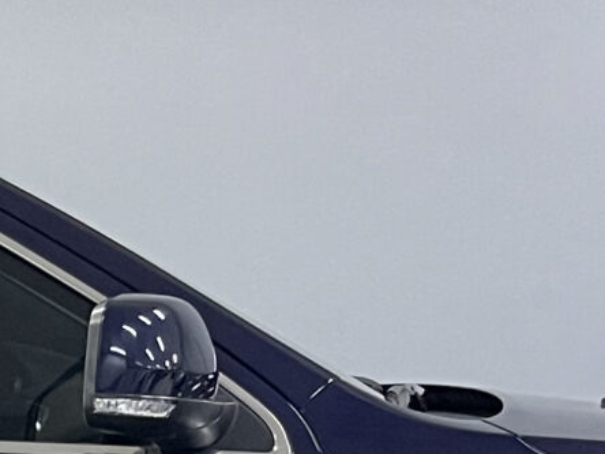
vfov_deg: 10.0
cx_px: -360
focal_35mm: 144
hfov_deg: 12.8
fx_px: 2517
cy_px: 688
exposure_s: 1/60
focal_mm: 5.1
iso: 500
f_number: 1.6
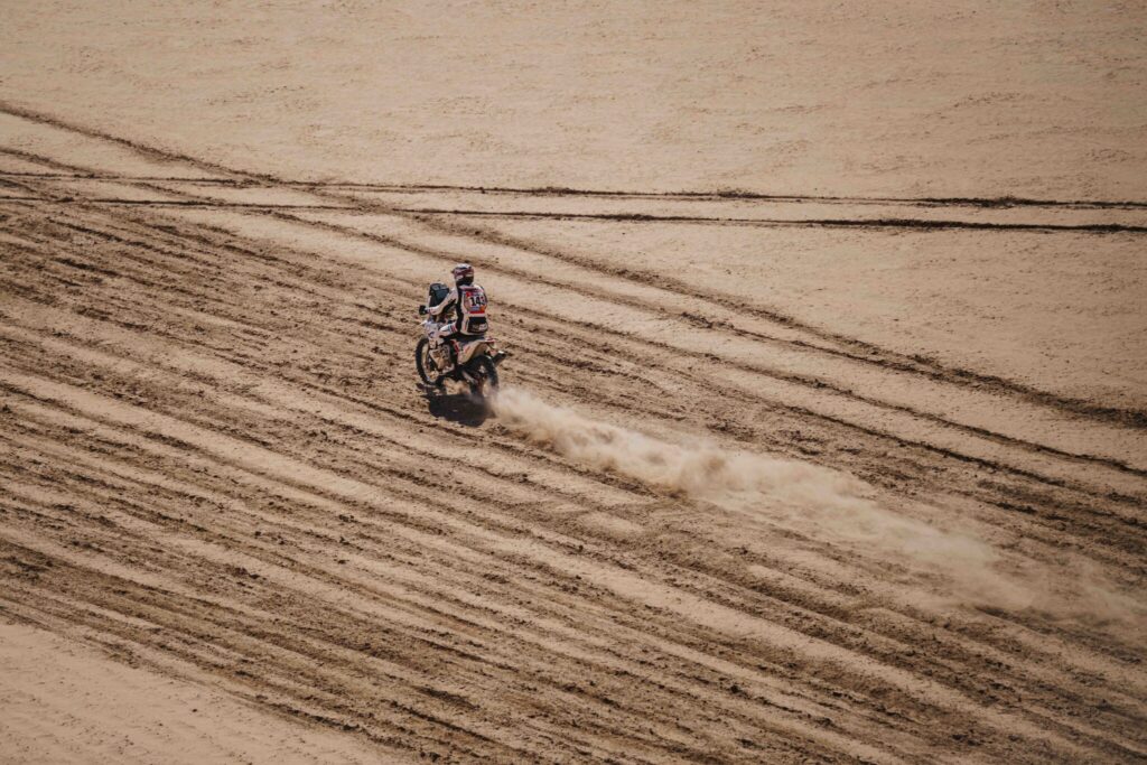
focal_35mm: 357
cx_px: 508
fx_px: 11366
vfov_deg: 3.9
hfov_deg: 5.8
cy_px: 339
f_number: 5.3
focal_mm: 320
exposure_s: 1/2500
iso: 200
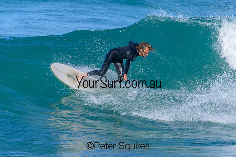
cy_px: 76
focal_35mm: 935
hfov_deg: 2.2
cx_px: 138
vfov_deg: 1.5
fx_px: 6130
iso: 1000
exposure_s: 1/2000
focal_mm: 800
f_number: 11
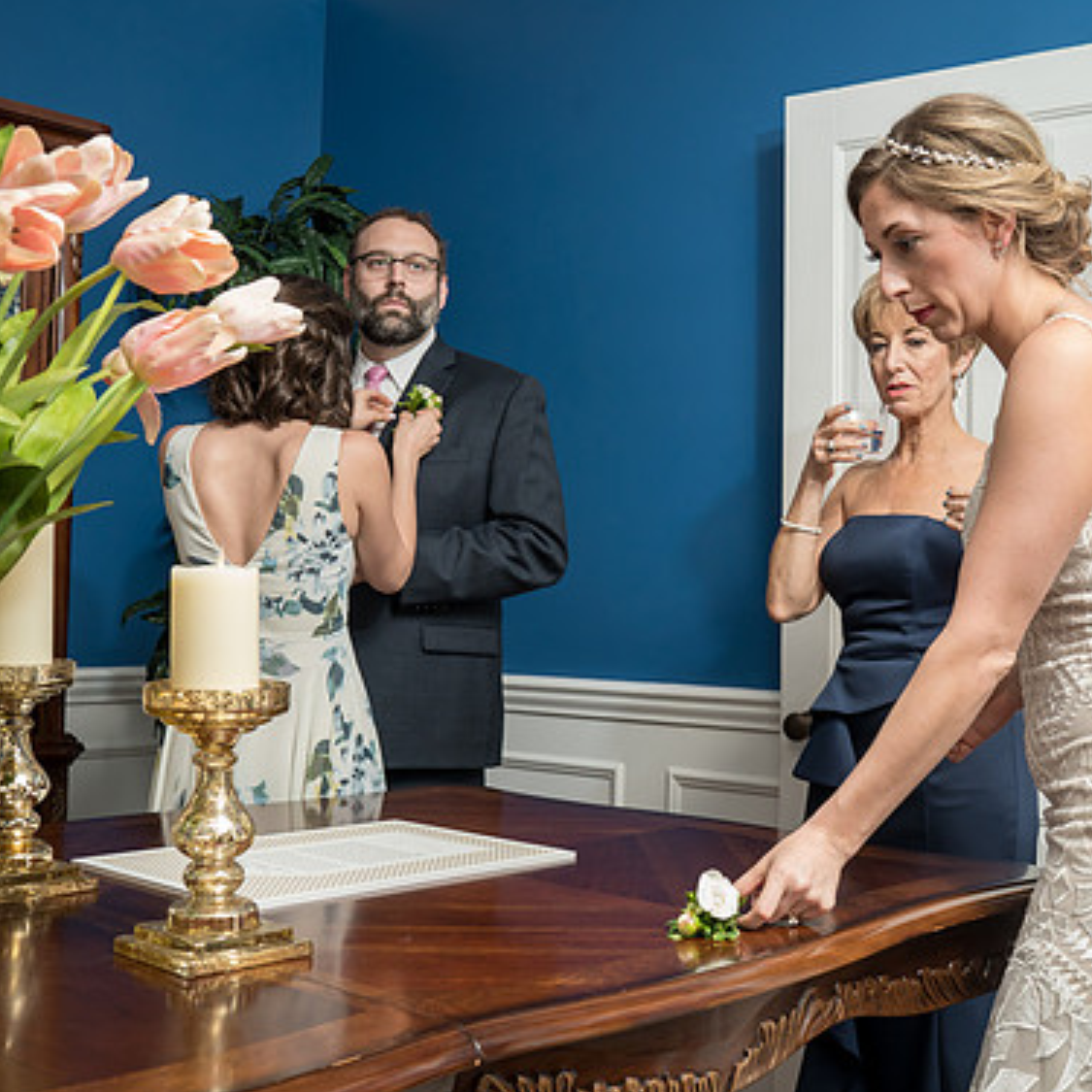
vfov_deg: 36.8
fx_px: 1642
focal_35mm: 46
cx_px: 609
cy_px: 534
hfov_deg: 36.7
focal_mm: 35
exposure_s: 1/200
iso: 800
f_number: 5.6
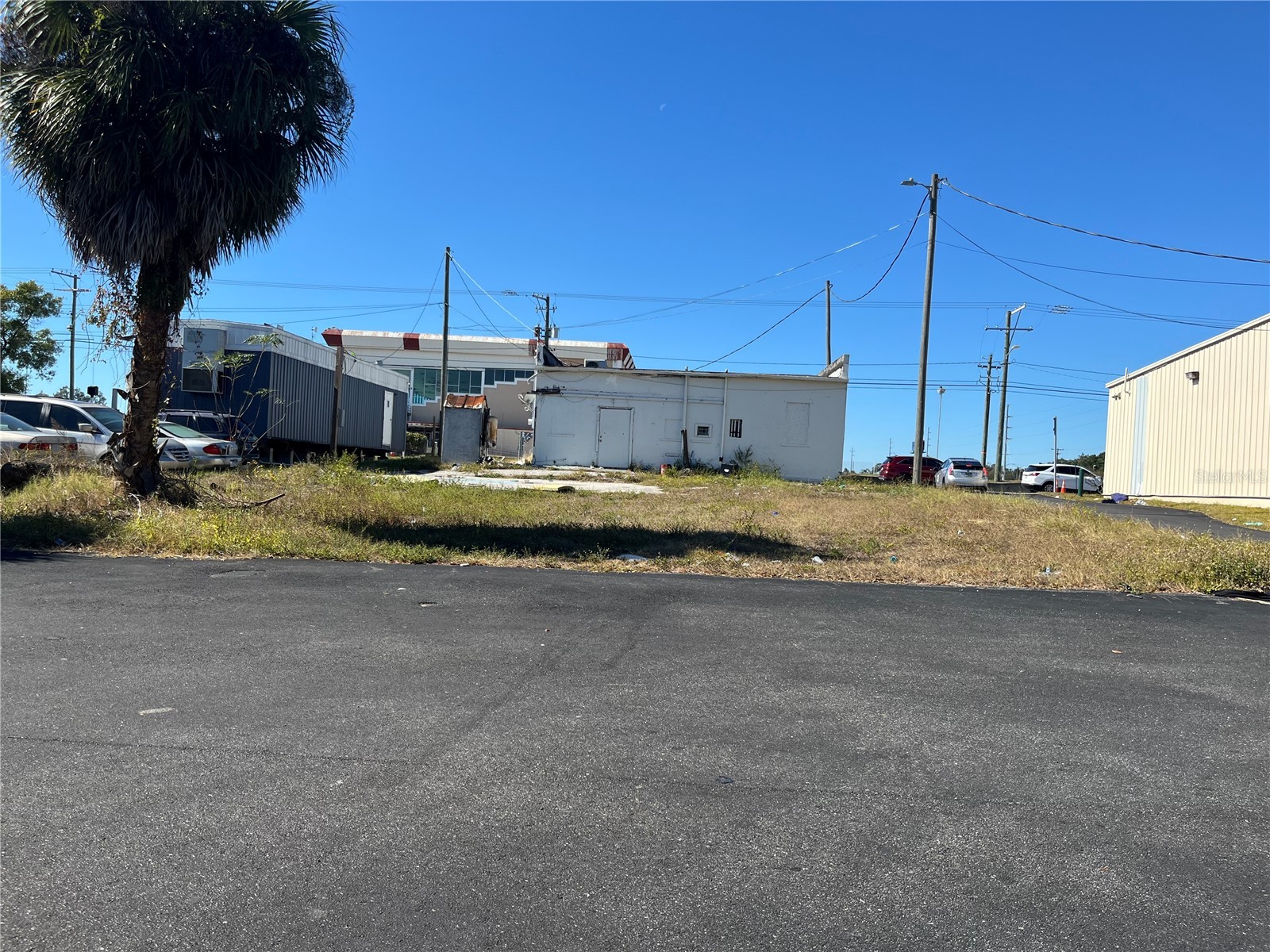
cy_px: 476
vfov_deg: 53.1
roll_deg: -2.1
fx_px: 954
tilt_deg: -1.8
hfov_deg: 67.3
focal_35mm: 26
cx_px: 635
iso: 50
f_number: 1.6
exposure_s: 1/3135
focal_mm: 5.1
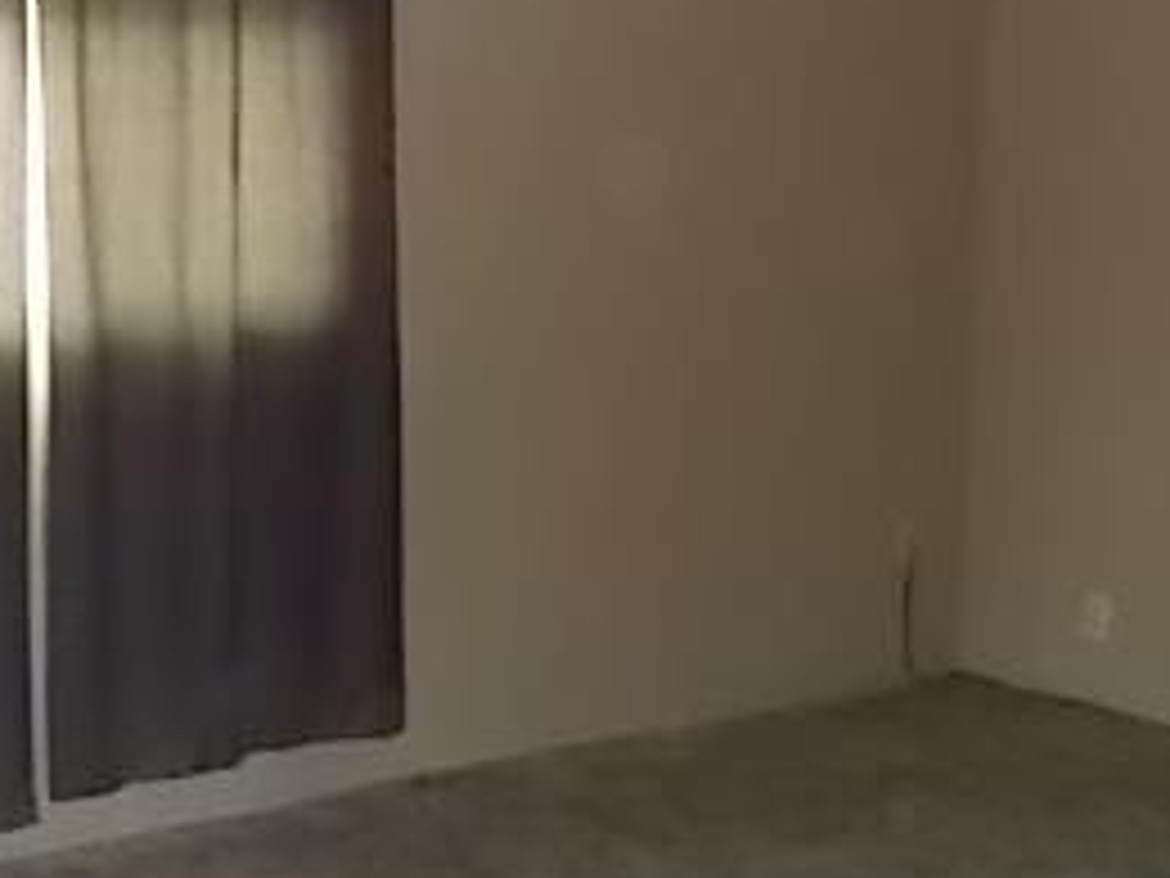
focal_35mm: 64
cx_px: 266
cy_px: 437
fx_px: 2163
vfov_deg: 22.9
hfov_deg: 29.7
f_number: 3.2
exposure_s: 1/25
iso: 320
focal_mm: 4.6
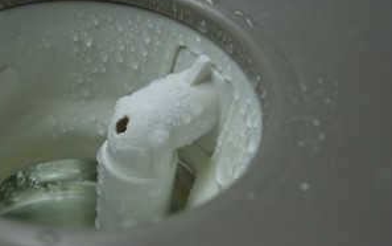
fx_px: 652
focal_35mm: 61
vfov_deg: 21.3
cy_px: 127
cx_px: 117
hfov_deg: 33.0
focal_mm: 7.9
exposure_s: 1/80
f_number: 2.8
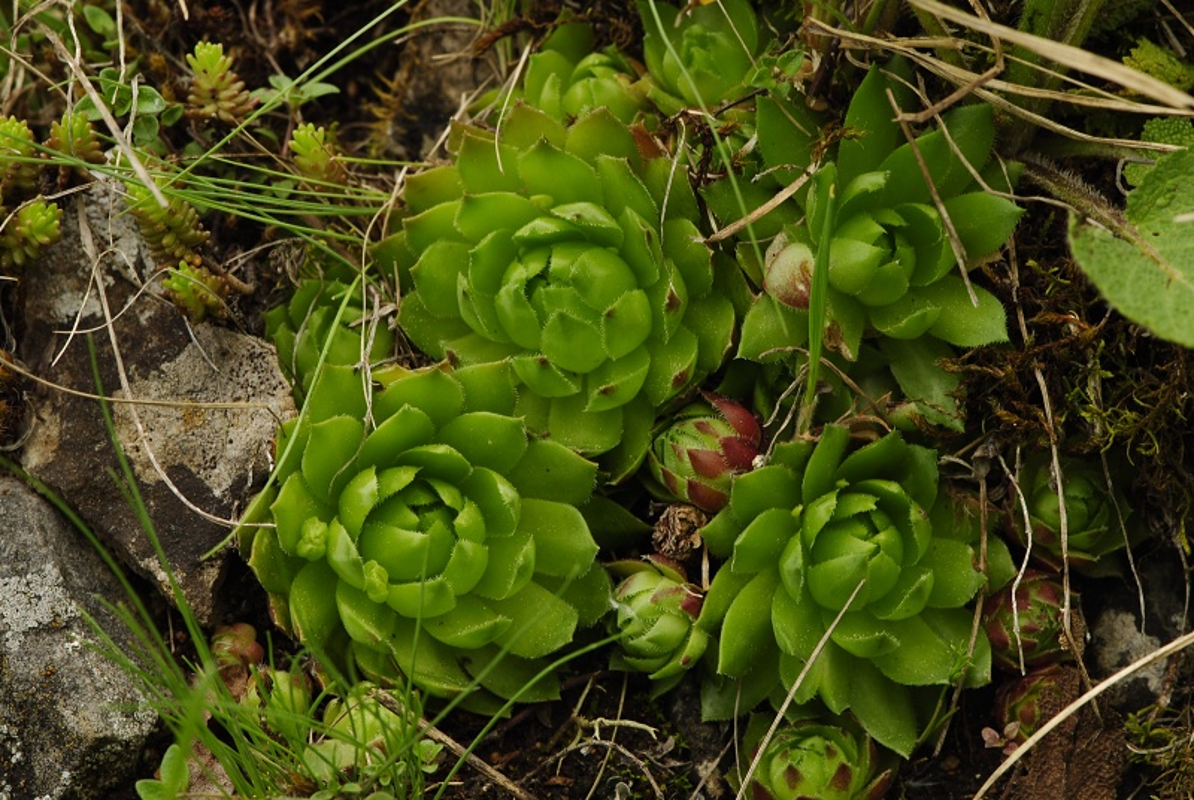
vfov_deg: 10.8
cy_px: 400
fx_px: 4235
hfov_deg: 16.0
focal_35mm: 128
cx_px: 597
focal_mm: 85
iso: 100
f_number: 9
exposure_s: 1/50
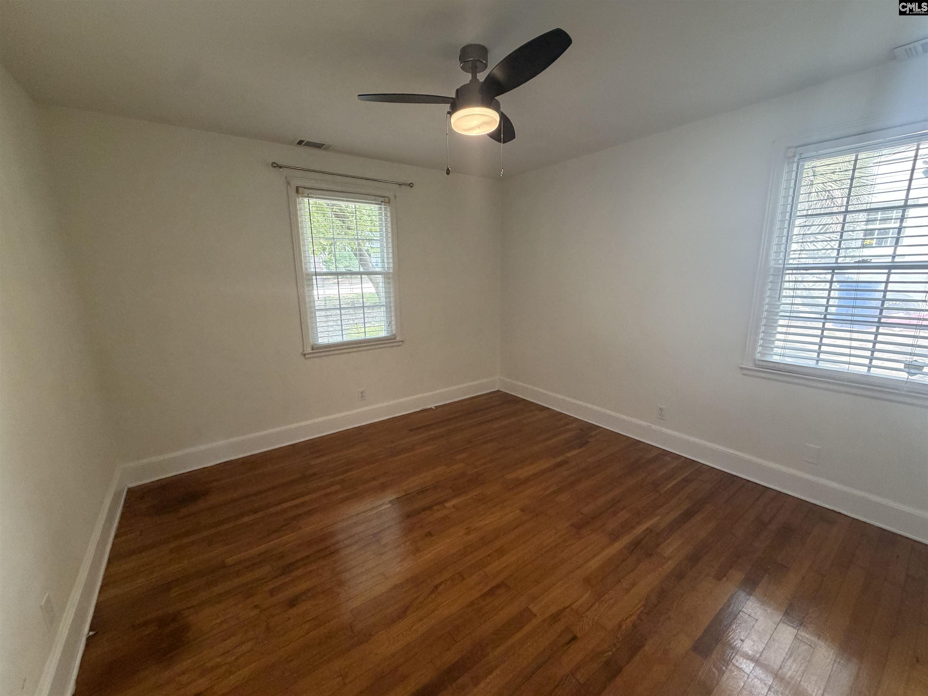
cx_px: 464
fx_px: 375
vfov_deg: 85.7
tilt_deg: -10.7
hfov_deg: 102.1
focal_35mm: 14
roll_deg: +0.0
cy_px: 348
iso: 320
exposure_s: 1/81
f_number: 2.2
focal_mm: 2.22
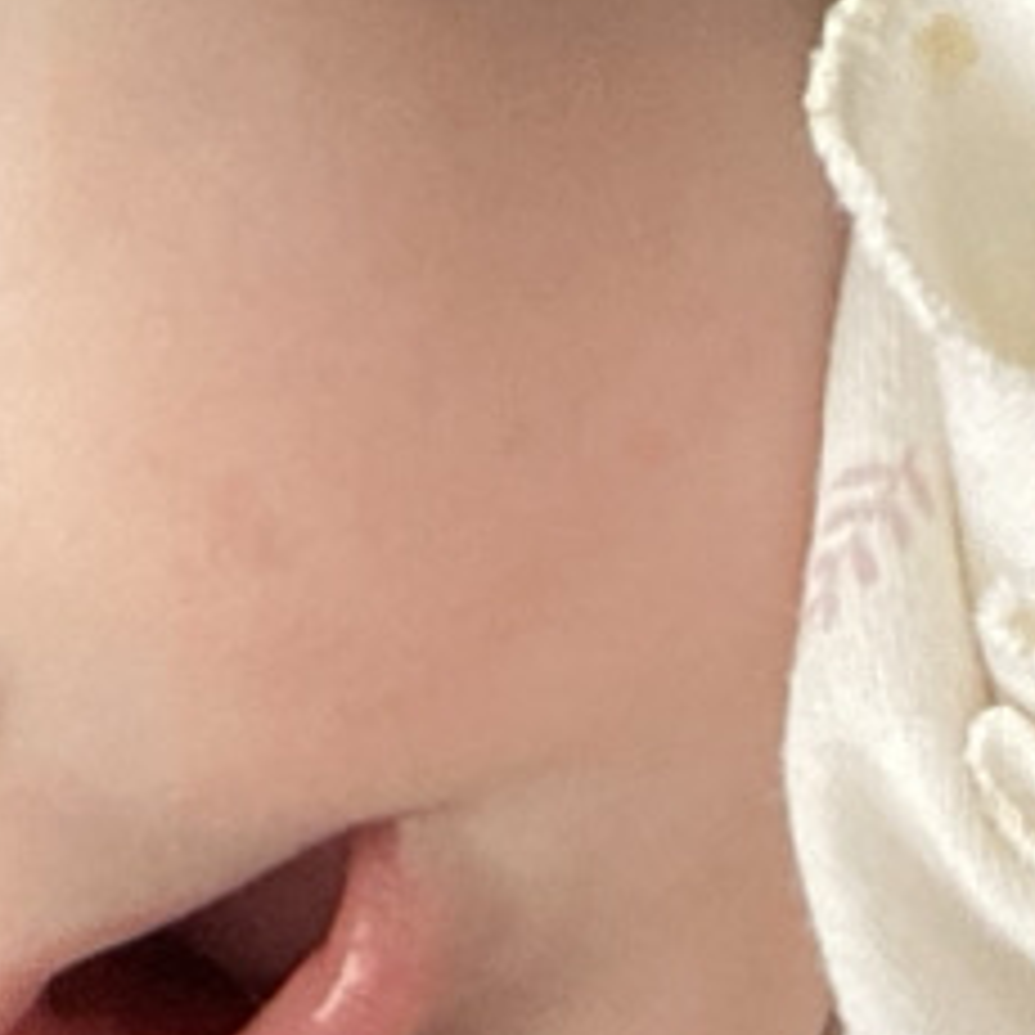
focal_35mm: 177
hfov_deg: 9.8
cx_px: 1102
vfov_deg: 9.5
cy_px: 1706
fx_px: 5987
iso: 100
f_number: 2.2
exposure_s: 1/67
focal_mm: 2.71
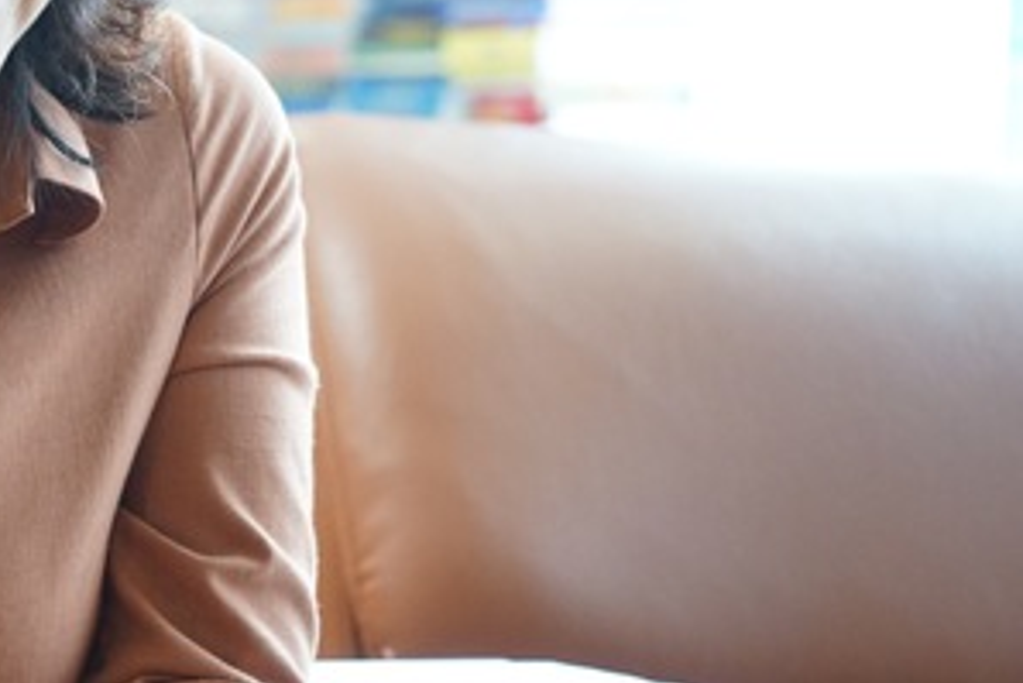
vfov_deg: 9.0
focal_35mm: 152
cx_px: -58
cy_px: 94
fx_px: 4321
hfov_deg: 13.3
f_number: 4
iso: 1600
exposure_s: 1/160
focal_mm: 62
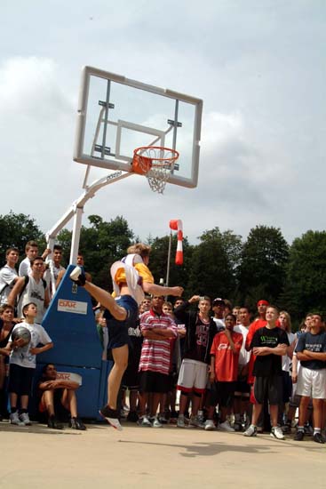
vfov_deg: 36.9
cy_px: 244
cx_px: 163
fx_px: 733
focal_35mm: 54
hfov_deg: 25.1
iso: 200
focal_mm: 36
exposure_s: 1/500
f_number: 11
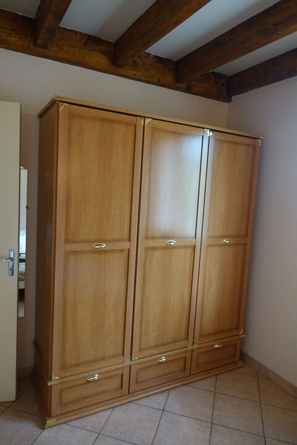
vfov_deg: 73.7
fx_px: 297
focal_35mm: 24
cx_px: 148
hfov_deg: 53.1
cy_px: 222
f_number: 1.8
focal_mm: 8.8
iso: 320
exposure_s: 1/30
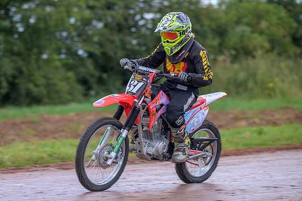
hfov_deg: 9.0
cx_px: 128
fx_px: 1928
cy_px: 86
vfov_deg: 6.0
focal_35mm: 230
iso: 110
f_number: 4
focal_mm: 200
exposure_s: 1/320
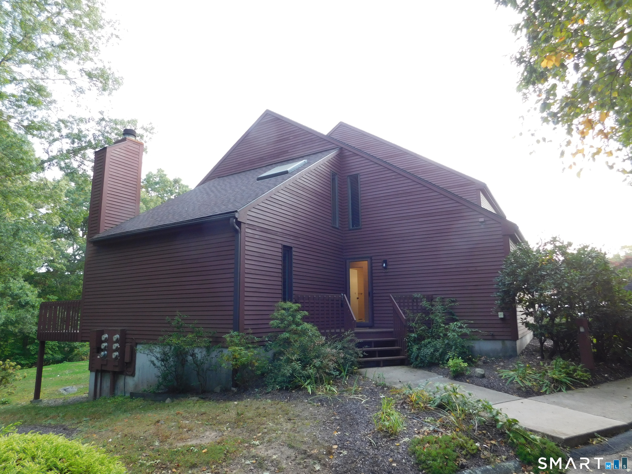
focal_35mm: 23
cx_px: 316
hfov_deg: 73.9
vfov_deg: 58.9
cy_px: 237
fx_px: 420
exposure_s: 1/60
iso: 125
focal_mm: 4
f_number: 3
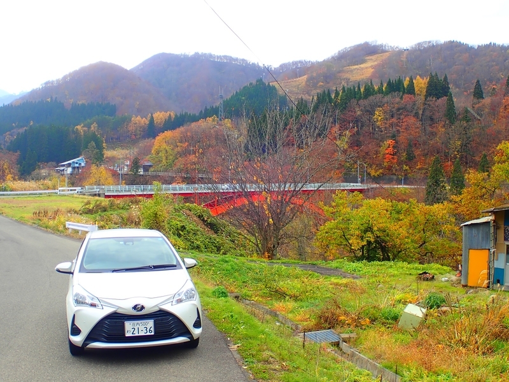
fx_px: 676
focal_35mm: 46
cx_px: 254
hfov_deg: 41.2
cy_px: 191
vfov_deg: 31.5
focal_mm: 8.41
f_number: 4.5
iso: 100
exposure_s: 1/100
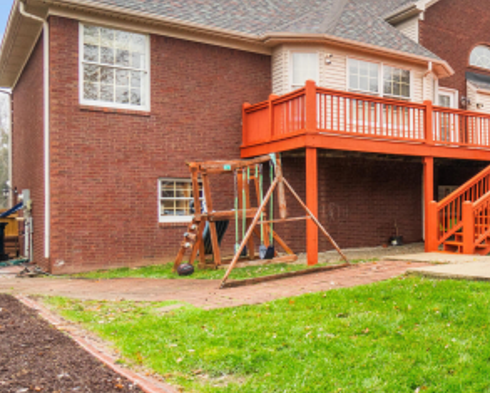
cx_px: 622
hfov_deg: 35.8
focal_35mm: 36
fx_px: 523
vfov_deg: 41.2
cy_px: 214
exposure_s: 1/50
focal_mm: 10
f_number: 7.1
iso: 400
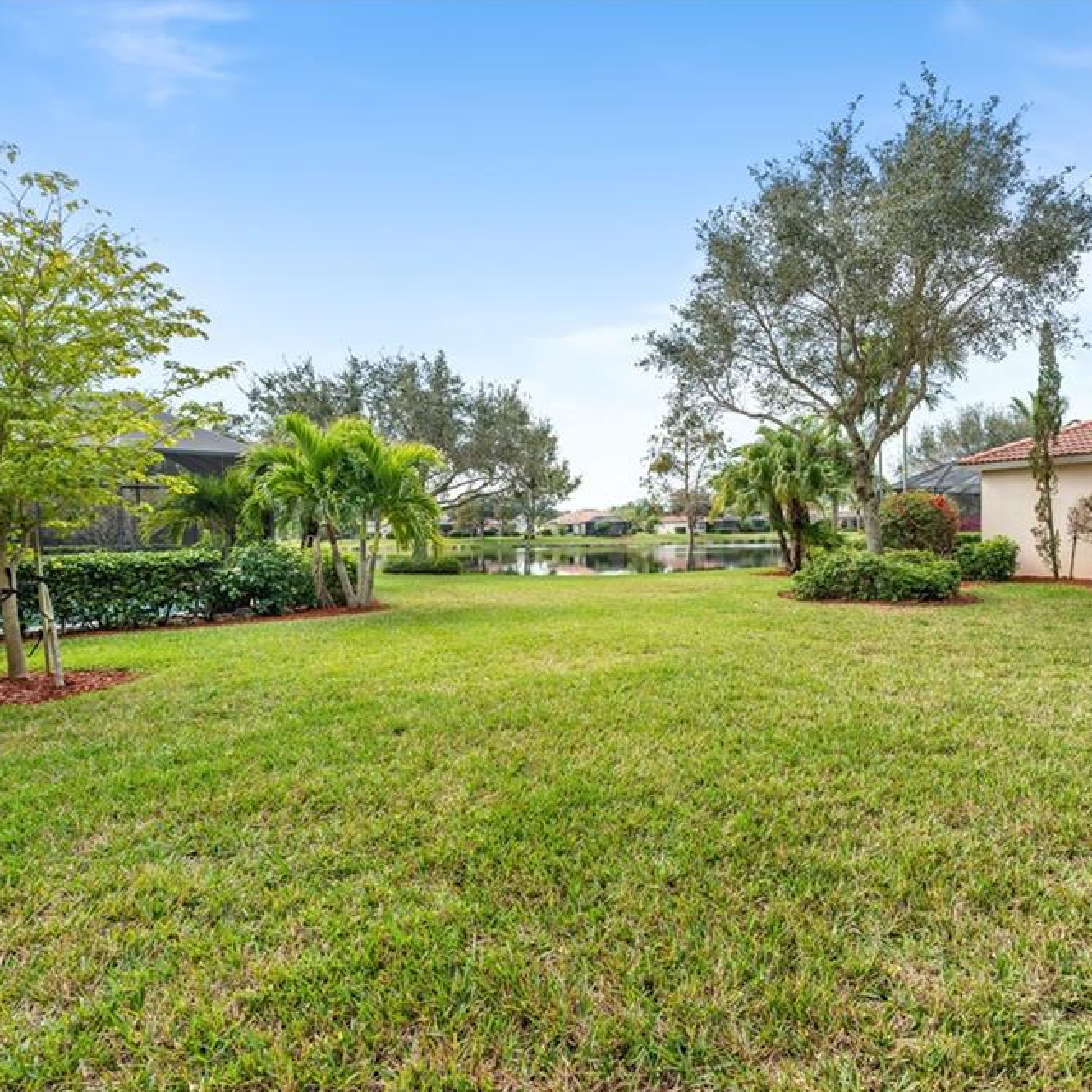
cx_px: 668
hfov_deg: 82.7
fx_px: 607
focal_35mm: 17
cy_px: 554
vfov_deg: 84.0
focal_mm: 13
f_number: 6.3
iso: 400
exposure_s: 1/100
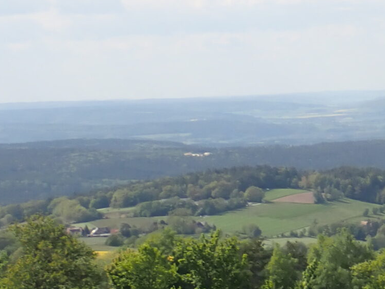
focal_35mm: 199
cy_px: 91
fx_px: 2214
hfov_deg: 9.6
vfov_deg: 7.5
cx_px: 582
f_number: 5
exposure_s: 1/500
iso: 100
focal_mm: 10.35
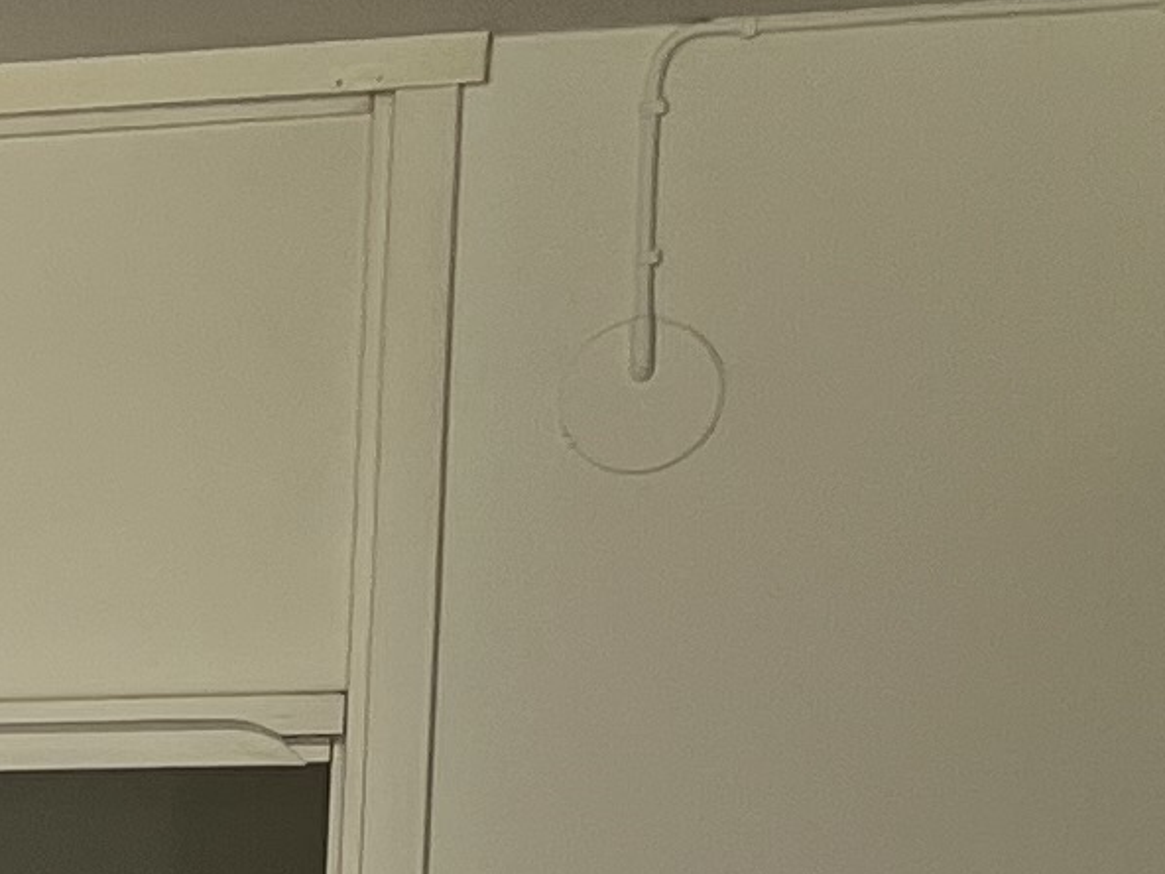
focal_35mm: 177
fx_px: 5957
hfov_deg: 9.7
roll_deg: -1.5
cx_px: -1781
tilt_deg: -2.5
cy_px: 1842
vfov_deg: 8.0
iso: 40
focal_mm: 5.1
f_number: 1.6
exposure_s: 1/122
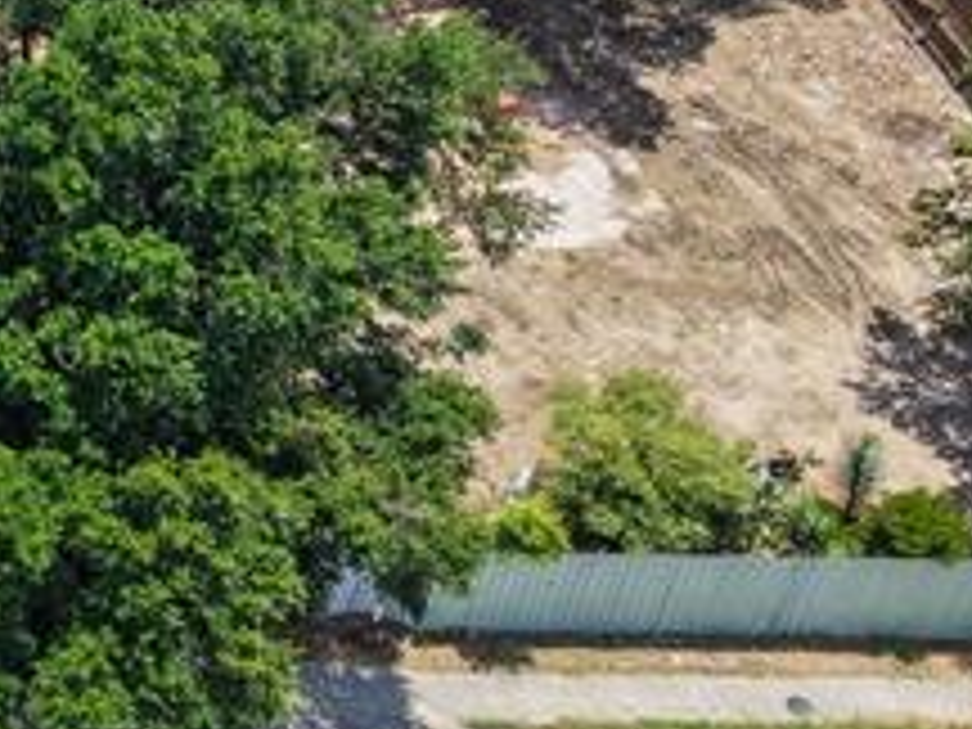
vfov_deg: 12.8
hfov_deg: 14.9
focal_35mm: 114
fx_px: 3201
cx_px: -796
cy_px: -63
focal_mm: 8.67
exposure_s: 1/3200
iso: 200
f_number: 1.8
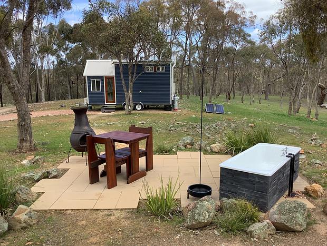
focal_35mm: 31
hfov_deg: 58.3
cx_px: 164
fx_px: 293
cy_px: 123
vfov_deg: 45.6
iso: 25
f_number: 2.4
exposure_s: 1/338
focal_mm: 3.3
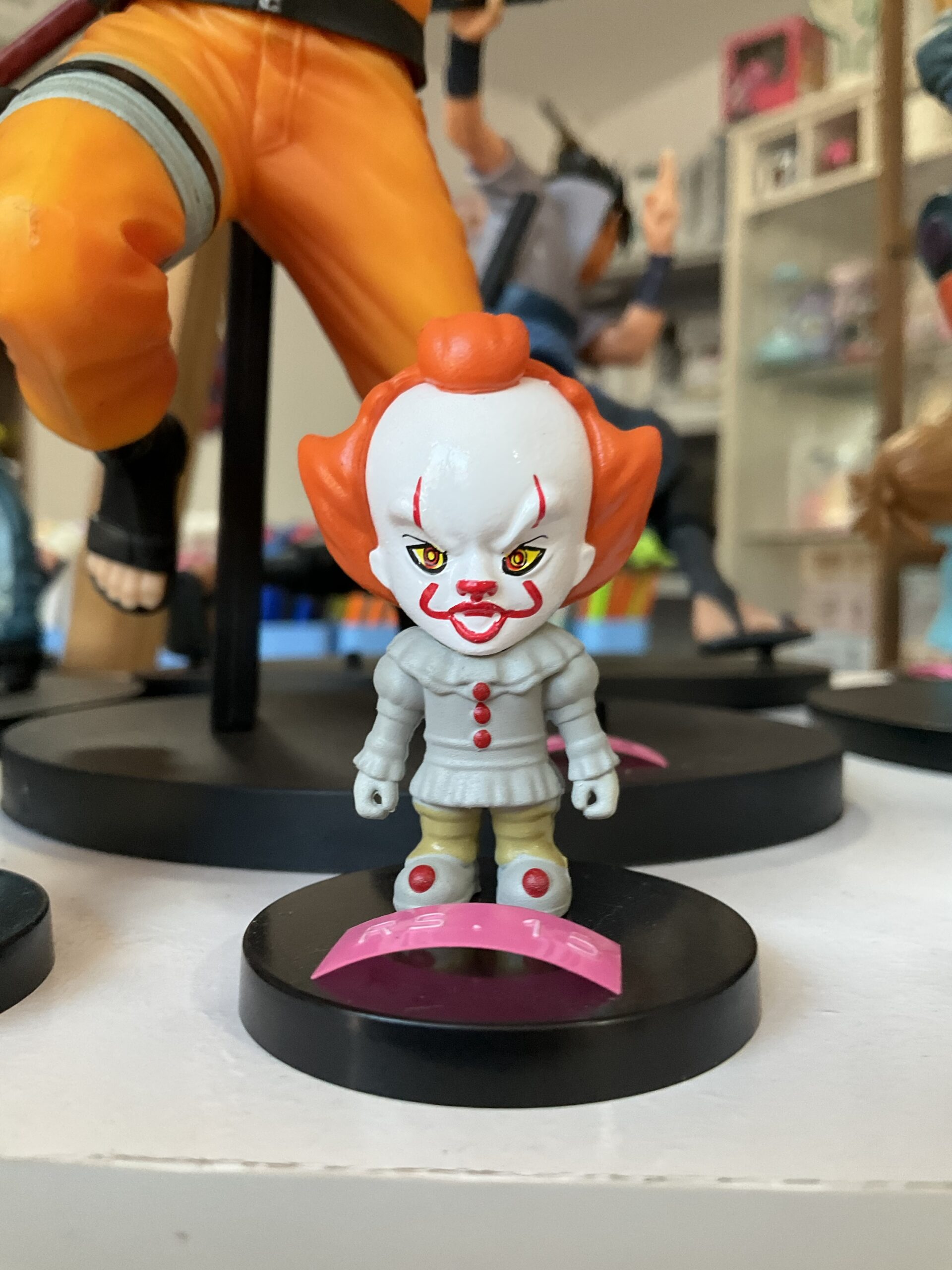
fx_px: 1063
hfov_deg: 48.2
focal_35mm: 29
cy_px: 635
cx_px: 476
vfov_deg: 61.7
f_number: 1.8
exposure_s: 1/60
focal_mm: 3
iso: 100
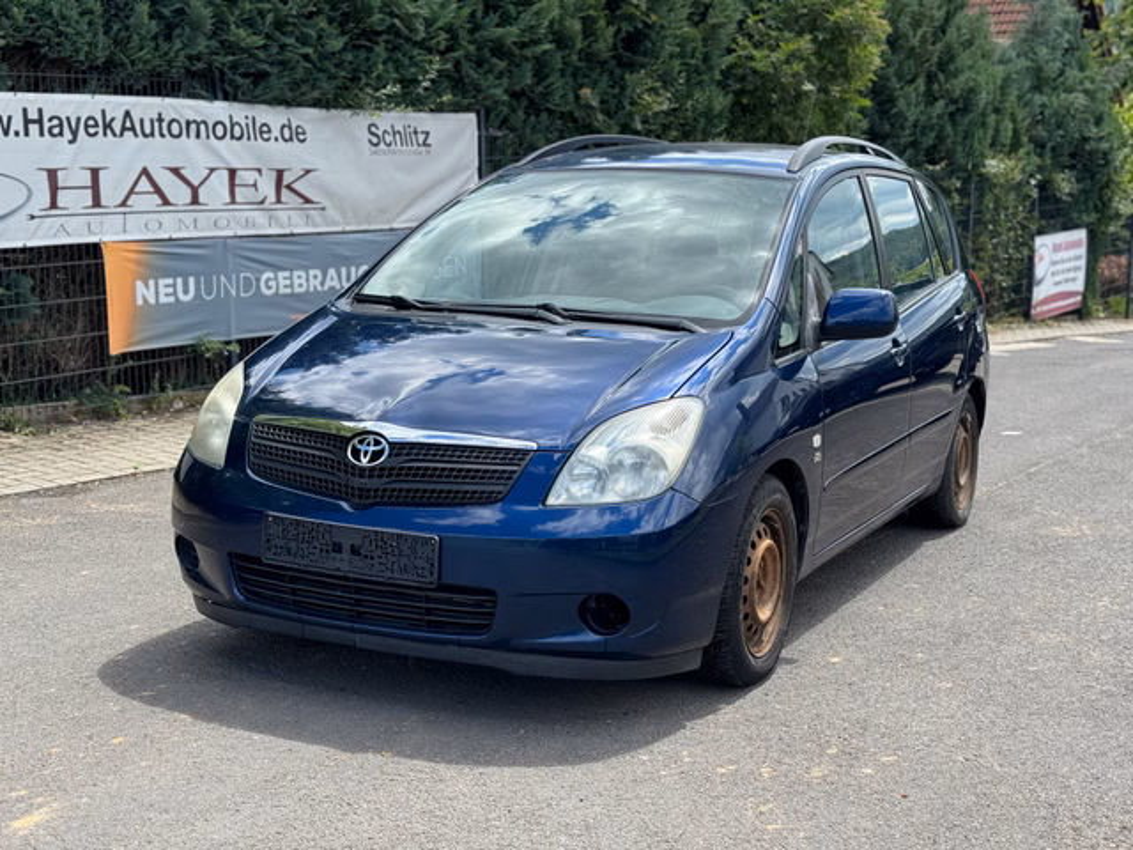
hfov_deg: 39.7
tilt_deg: -9.4
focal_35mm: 48
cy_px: 425
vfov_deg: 30.3
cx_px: 566
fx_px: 1571
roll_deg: +1.2
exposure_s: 1/1366
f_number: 1.78
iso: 64
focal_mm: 6.76
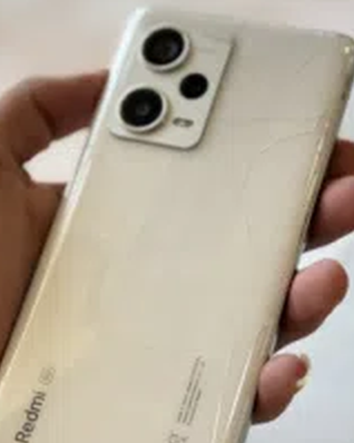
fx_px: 1232
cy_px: 225
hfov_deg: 16.3
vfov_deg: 20.4
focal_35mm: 94
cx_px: 131
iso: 64
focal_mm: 6.76
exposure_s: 1/491
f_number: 1.78
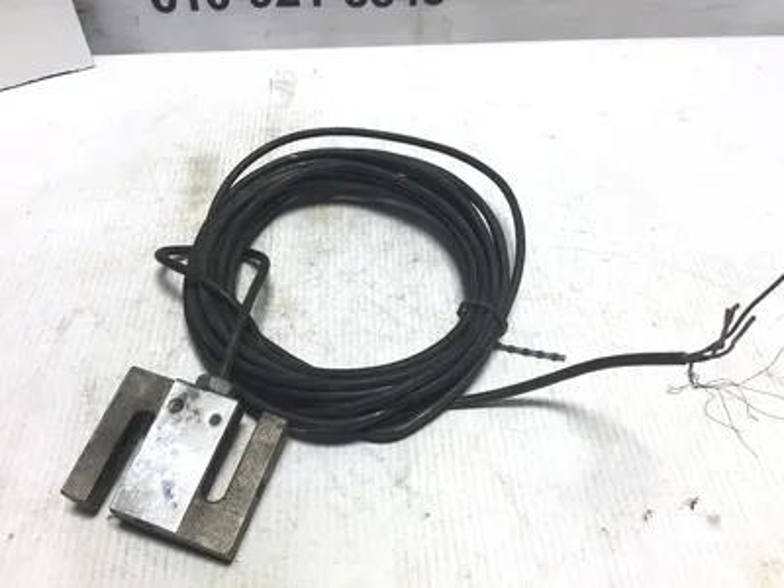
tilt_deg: -49.5
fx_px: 702
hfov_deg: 58.4
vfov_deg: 45.4
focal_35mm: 31
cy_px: 294
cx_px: 392
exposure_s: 1/120
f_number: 2.4
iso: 25
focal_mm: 3.3
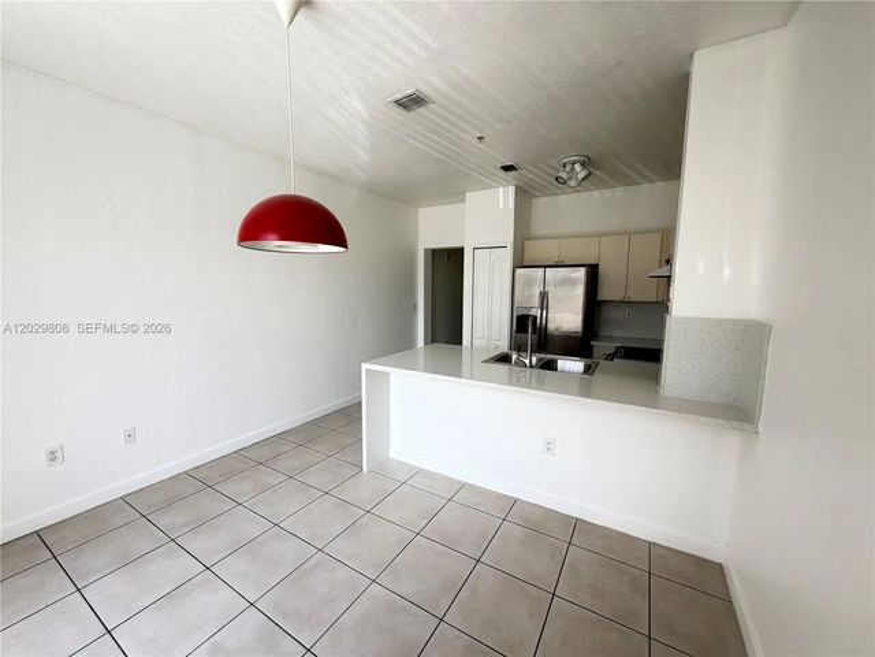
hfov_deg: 102.1
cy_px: 328
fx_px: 354
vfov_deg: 85.7
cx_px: 438
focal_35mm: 14
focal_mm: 2.22
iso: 80
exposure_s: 1/121
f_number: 2.2
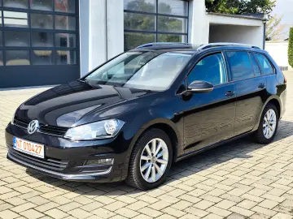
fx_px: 389
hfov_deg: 41.2
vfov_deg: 31.5
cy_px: 110
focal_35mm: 46
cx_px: 146
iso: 50
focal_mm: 6.14
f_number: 1.65
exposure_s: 1/731
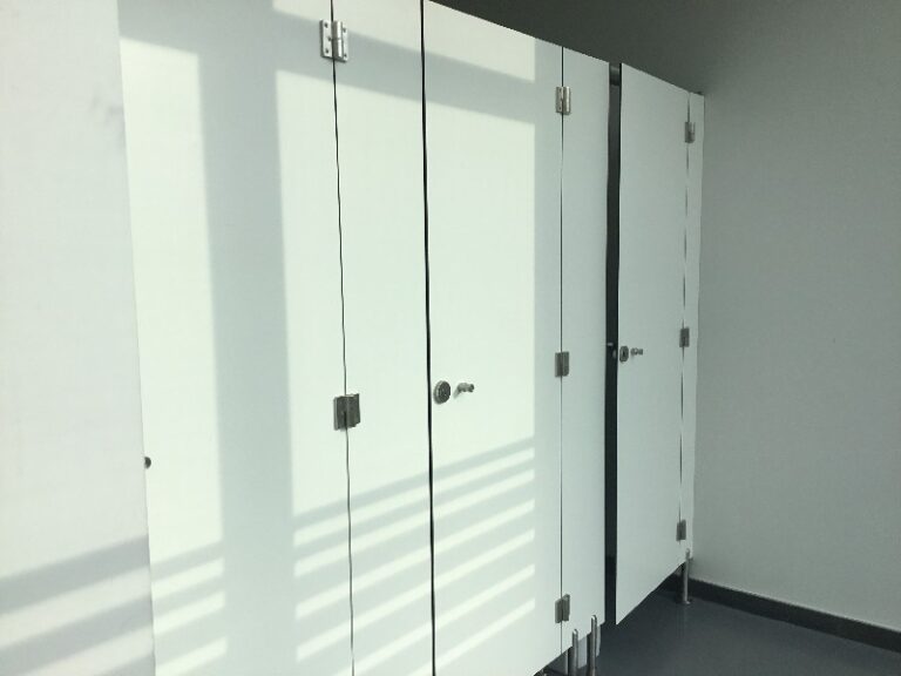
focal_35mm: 31
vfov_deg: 45.4
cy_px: 338
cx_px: 450
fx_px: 807
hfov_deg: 58.4
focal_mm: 3.3
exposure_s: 1/367
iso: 25
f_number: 2.4
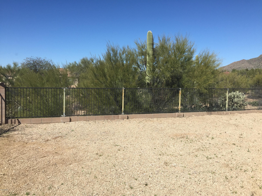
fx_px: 219
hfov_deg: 61.7
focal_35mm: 29
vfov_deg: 48.2
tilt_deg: -7.4
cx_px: 131
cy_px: 98
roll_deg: -2.0
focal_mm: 4.15
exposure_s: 1/1647
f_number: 2.2
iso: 32
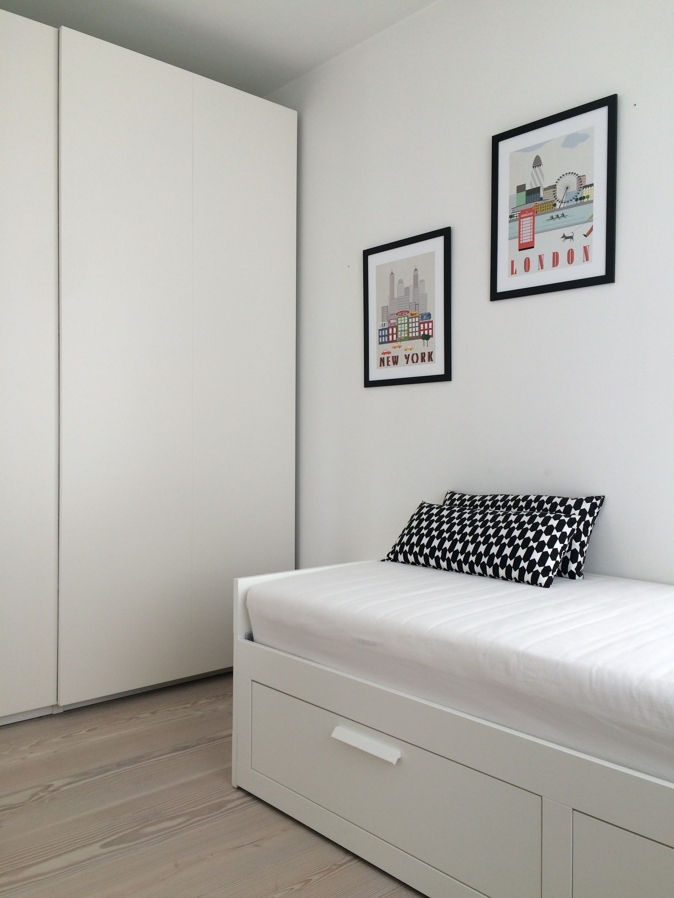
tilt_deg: -2.1
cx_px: 337
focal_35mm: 29
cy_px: 449
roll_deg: -0.2
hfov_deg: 48.2
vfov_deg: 61.7
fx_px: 753
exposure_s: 1/50
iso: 40
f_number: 2.2
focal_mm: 4.15
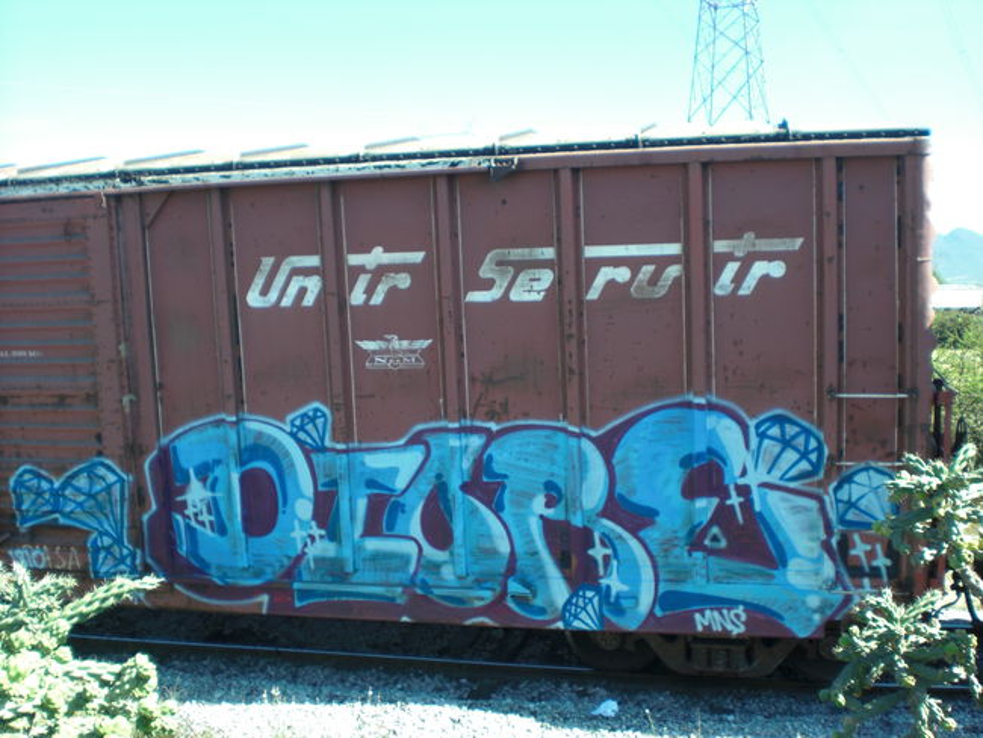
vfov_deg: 37.7
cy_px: 369
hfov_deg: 49.0
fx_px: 1079
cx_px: 492
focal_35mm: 38
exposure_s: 1/200
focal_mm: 6.3
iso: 64
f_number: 3.1
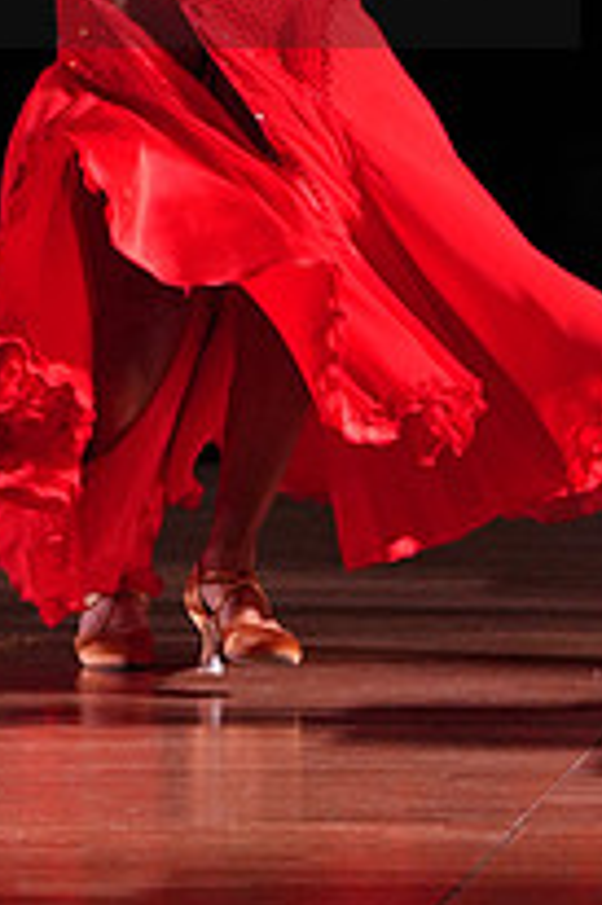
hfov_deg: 2.8
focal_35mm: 496
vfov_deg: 4.2
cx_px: -24
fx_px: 12461
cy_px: -97
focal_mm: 176
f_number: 4
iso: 2000
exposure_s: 1/500
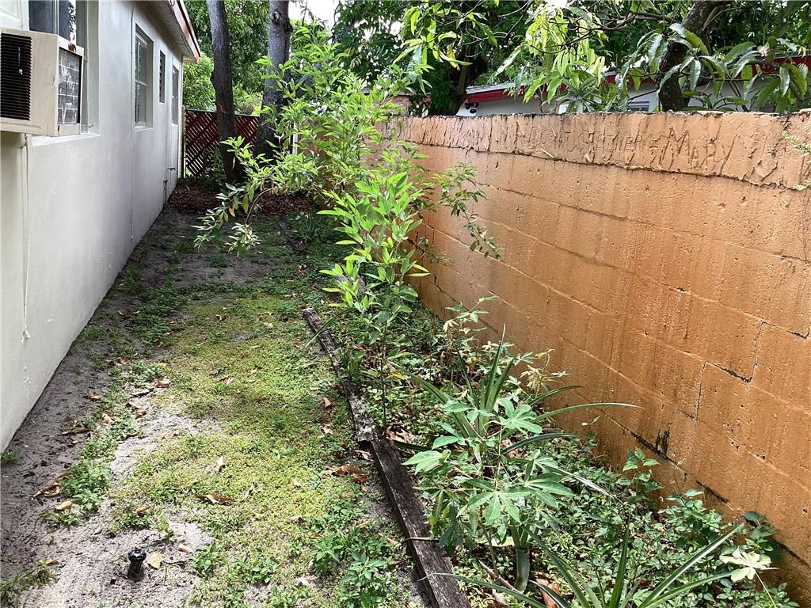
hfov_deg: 58.4
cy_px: 304
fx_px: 726
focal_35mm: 31
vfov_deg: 45.4
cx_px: 406
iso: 32
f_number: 2.4
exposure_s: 1/120
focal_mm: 3.3
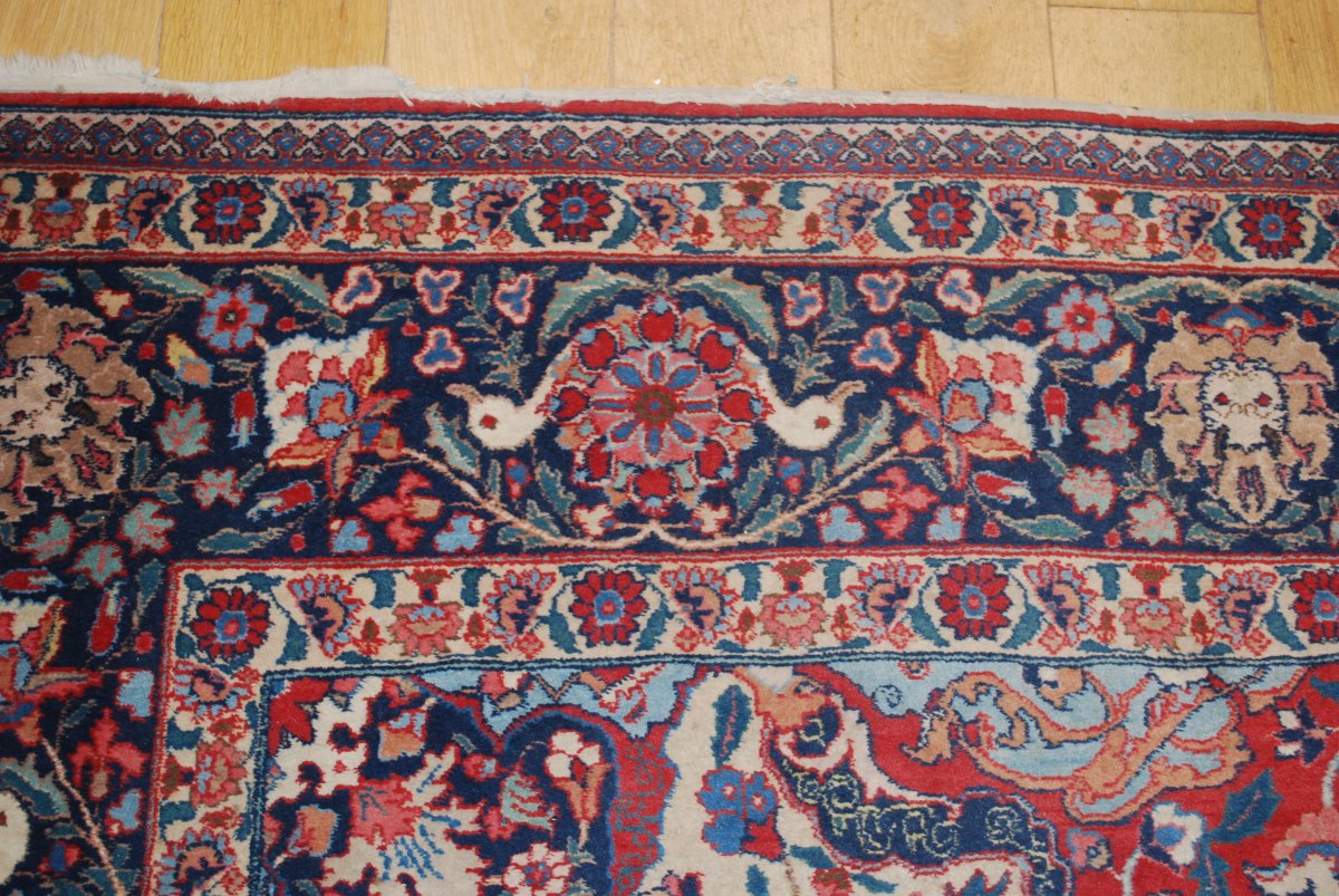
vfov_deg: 29.9
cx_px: 670
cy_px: 448
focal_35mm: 45
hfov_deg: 43.6
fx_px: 1676
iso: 200
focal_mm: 30
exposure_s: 1/60
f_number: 4.8
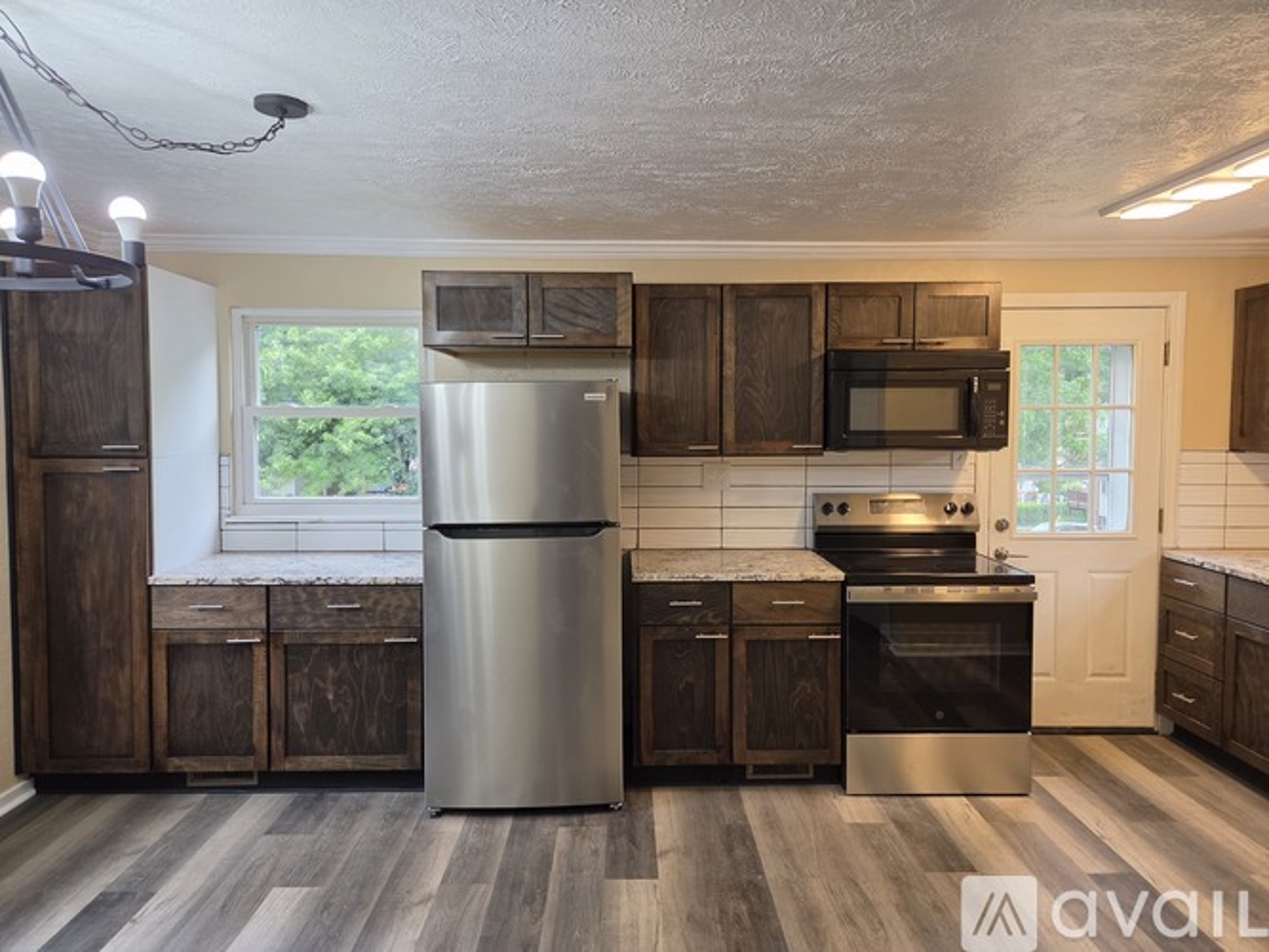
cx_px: 634
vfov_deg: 58.9
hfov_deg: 73.9
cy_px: 476
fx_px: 843
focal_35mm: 23
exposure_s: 1/120
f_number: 1.8
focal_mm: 5.4
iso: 100
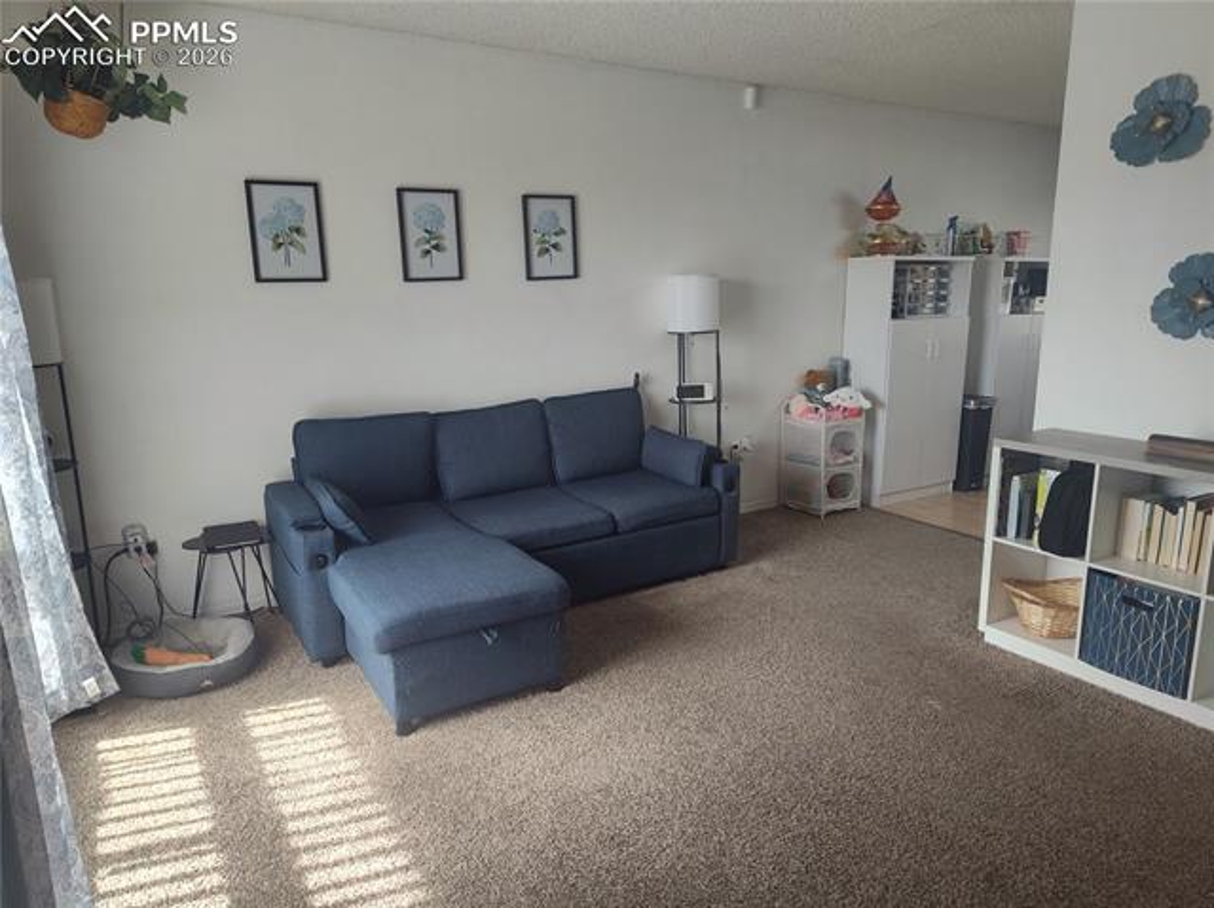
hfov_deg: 74.0
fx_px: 806
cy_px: 454
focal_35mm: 23
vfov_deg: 58.8
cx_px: 607
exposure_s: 1/120
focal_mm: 5.56
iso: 148
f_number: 1.8
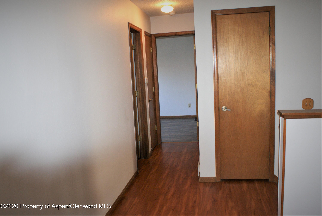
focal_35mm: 27
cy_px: 108
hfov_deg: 67.3
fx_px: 242
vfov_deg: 48.0
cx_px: 161
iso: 400
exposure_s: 1/60
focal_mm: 18
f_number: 5.6
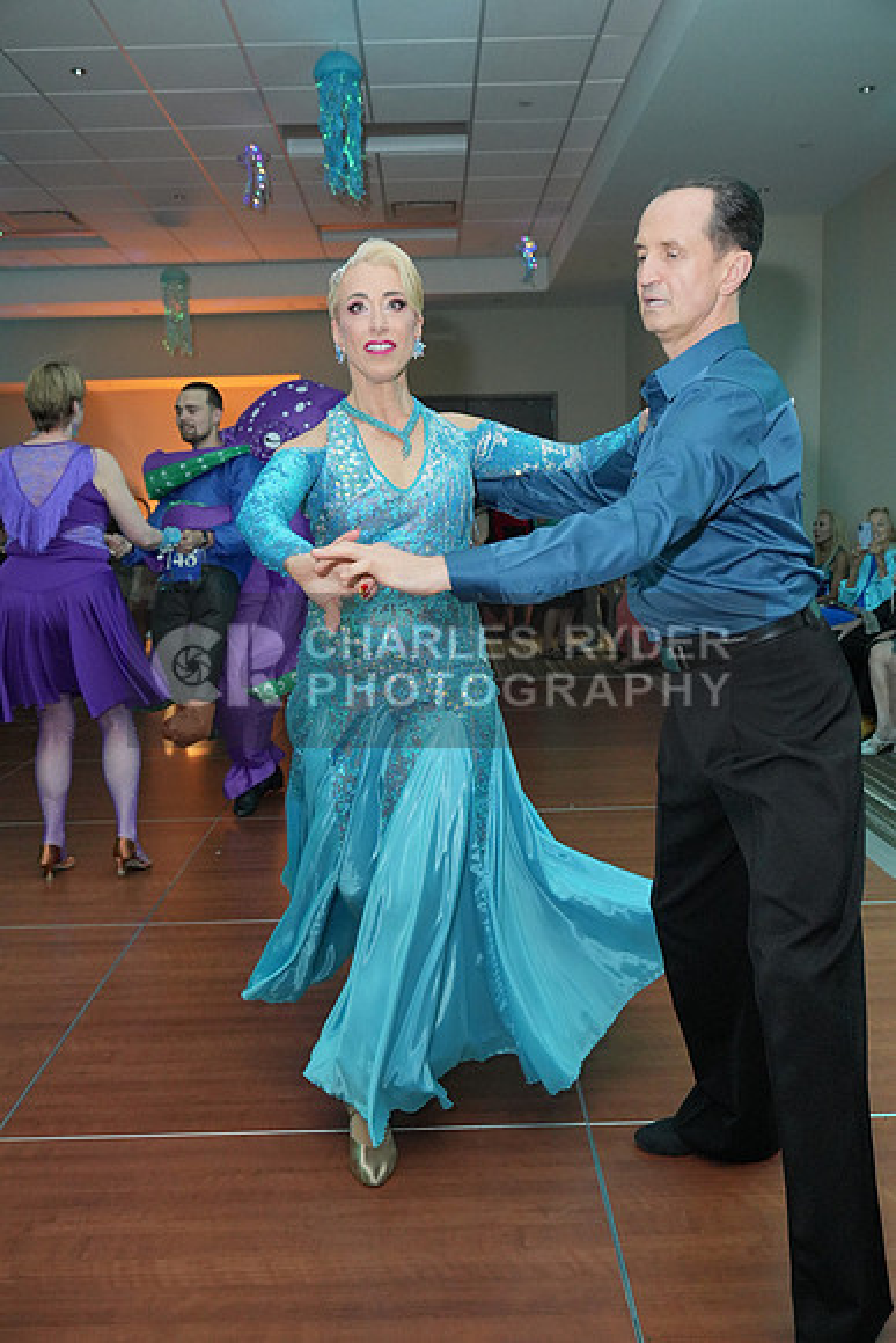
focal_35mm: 30
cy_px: 672
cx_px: 448
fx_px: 1119
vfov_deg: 61.9
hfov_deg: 43.6
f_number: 4
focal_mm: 30
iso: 4000
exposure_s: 1/200
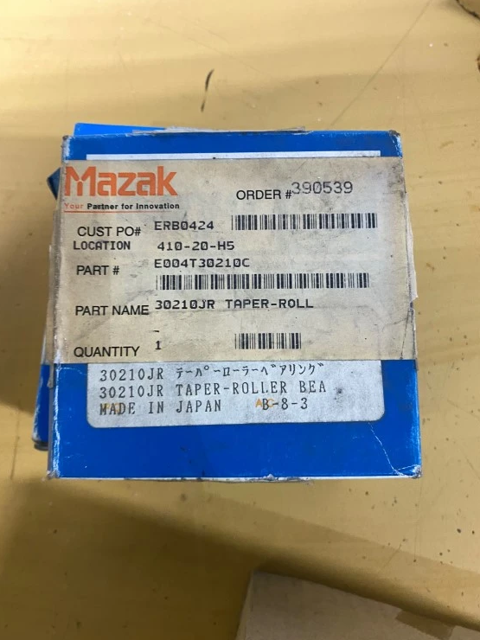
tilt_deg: -78.6
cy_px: 331
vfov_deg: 65.3
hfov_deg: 51.3
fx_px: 499
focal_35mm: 27
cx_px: 233
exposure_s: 1/60
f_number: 1.8
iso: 200
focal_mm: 4.25
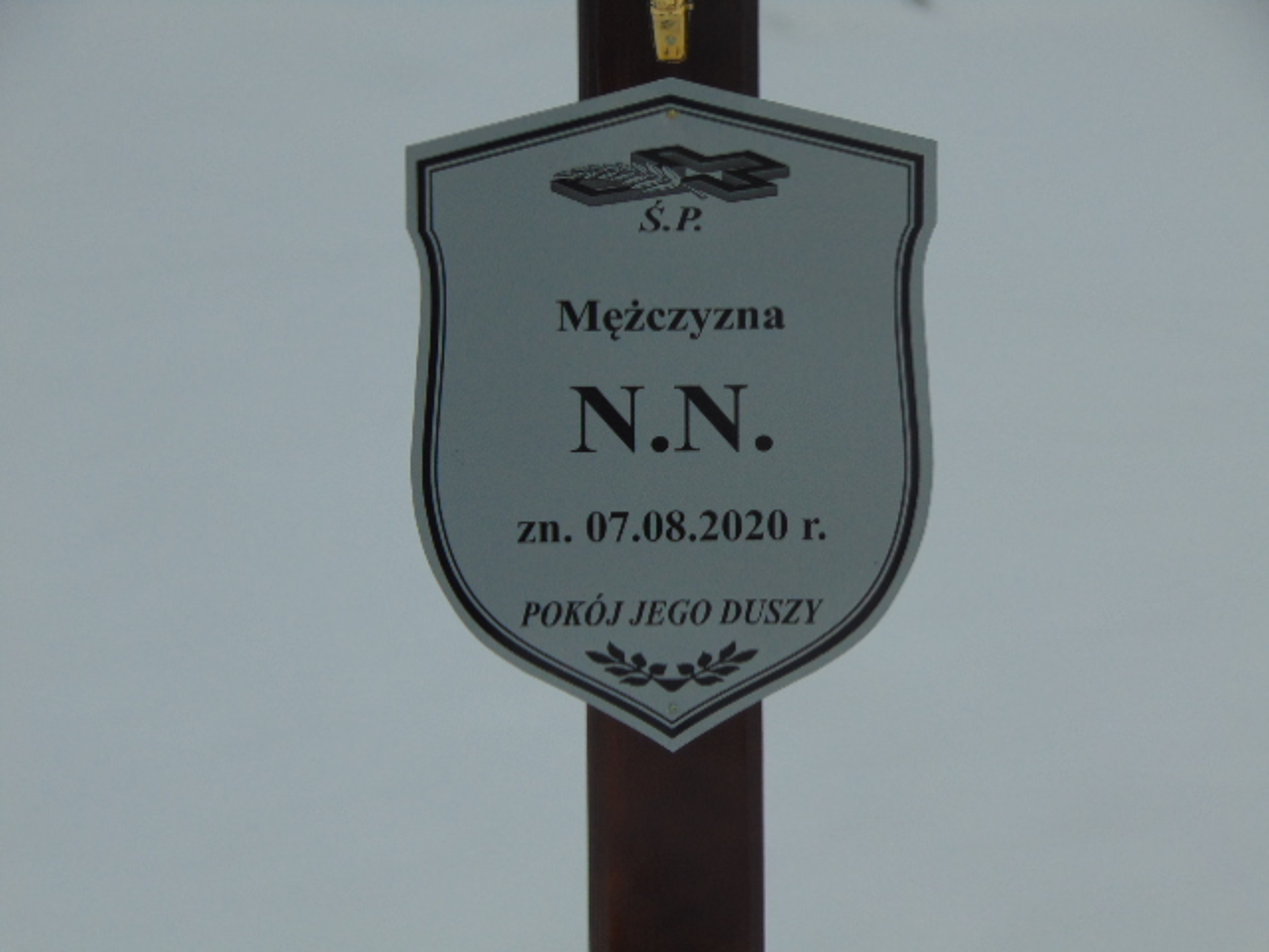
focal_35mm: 164
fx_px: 6012
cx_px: 634
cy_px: 476
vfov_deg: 9.1
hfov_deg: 12.0
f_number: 4
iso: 80
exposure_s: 1/800
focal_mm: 29.5
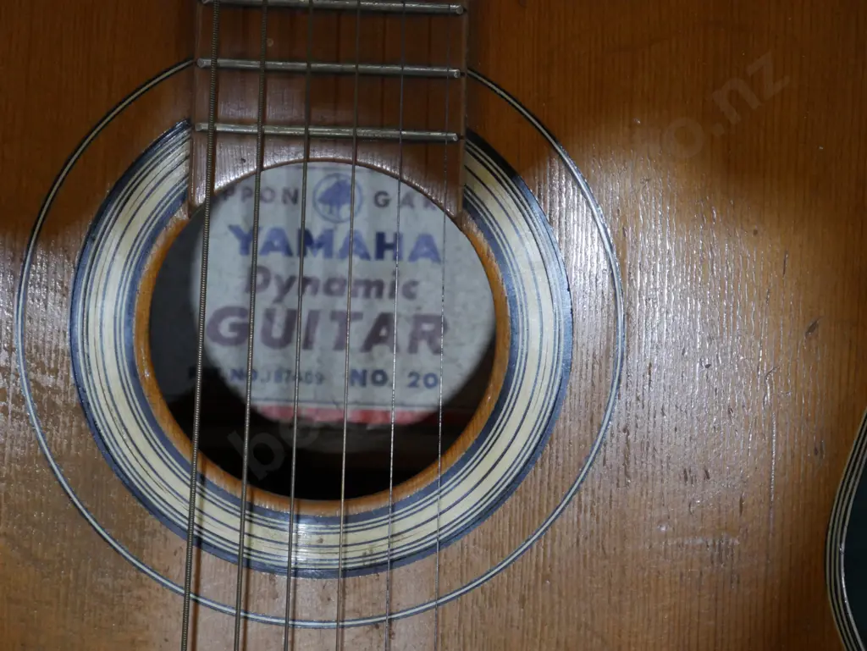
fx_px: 2105
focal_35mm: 84
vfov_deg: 17.6
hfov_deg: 23.3
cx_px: 434
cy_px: 326
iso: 1250
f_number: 5.6
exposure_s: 1/100
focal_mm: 42
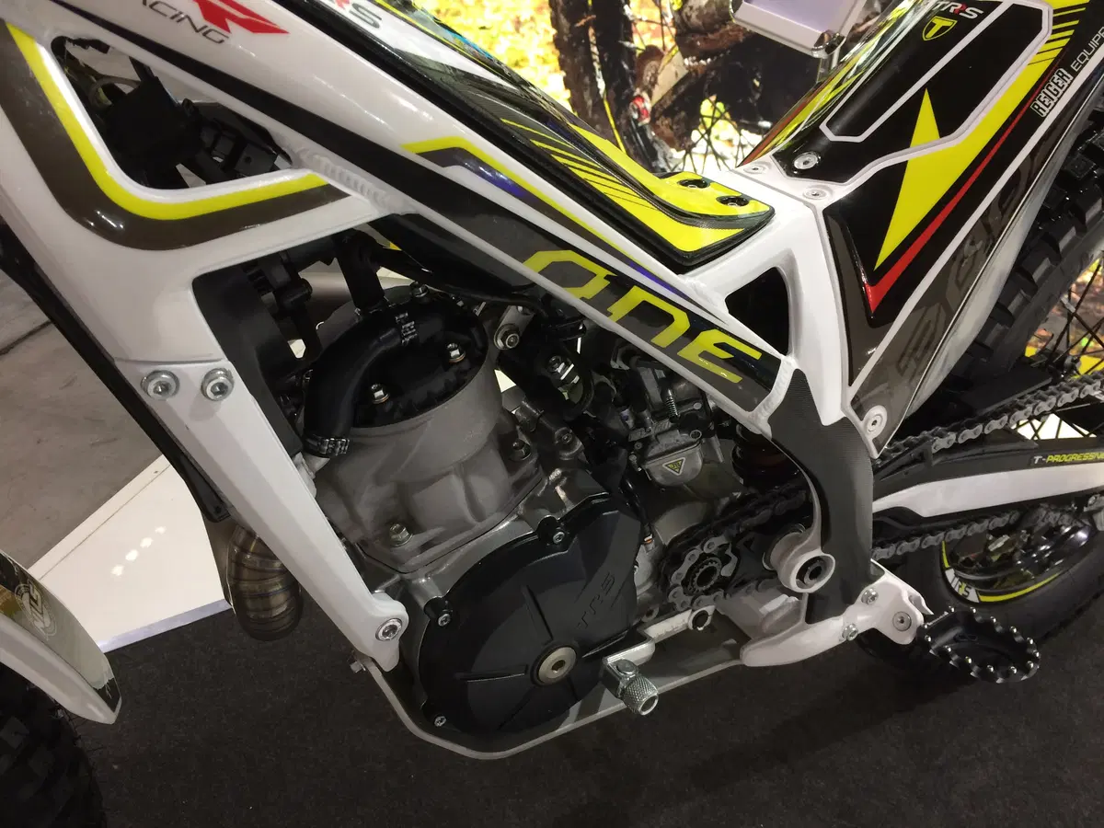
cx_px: 552
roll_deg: -1.2
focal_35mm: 29
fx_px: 925
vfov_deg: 48.2
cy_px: 414
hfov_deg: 61.7
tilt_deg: -33.3
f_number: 2.2
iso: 64
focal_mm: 4.15
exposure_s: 1/33
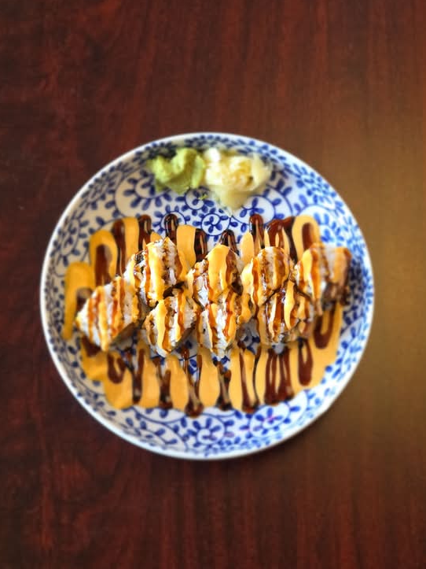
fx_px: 1149
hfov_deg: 21.0
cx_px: 211
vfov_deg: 27.8
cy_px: 284
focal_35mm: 70
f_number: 2.4
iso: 320
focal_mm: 7.9
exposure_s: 1/60
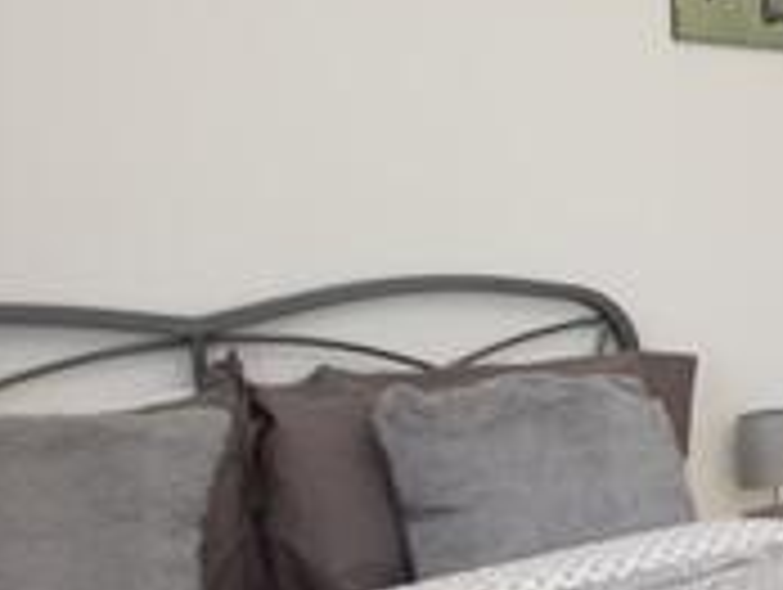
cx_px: 1359
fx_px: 1200
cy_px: 257
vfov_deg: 27.6
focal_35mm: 53
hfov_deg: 22.9
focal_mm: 10
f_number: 5.6
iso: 450
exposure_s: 1/125
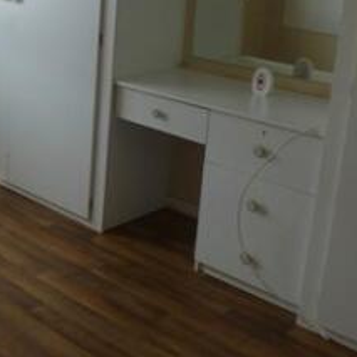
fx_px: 677
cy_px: 81
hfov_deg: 27.6
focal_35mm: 58
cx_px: -11
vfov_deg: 29.0
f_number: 3.3
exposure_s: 1/60
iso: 100
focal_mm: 4.3
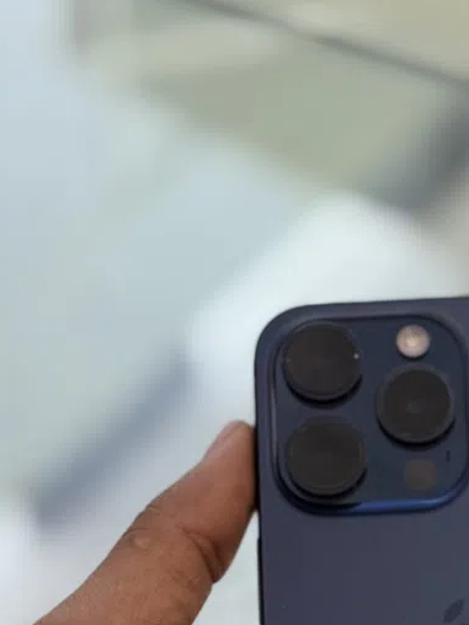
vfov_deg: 15.1
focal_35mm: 129
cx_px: 441
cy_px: 564
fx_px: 2330
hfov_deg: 11.4
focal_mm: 6.76
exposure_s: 1/549
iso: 64
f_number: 1.78
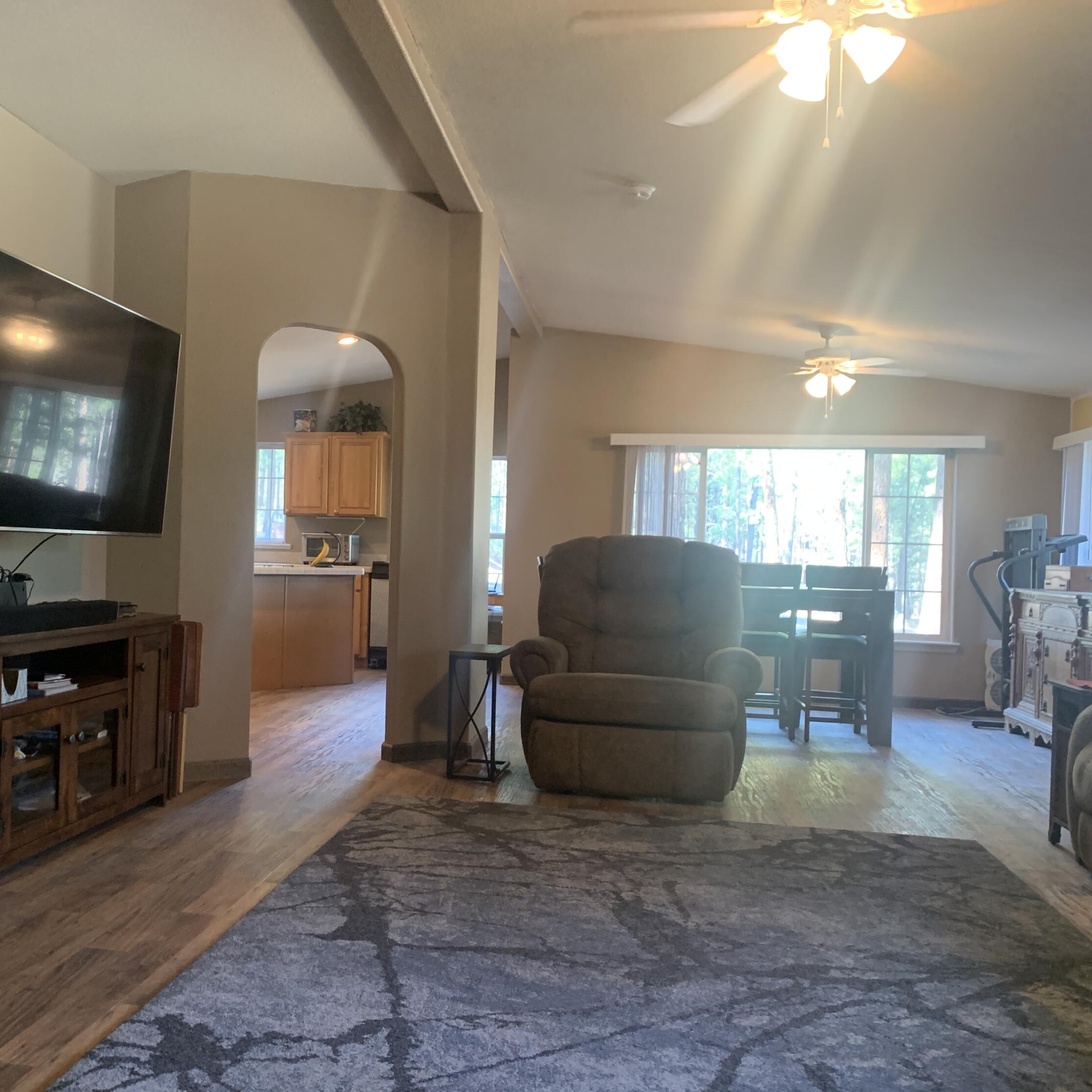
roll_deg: -1.3
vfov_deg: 52.5
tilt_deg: +0.2
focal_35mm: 31
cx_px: 398
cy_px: 549
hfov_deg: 51.9
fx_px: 1106
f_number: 1.8
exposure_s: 1/60
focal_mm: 4.25
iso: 320
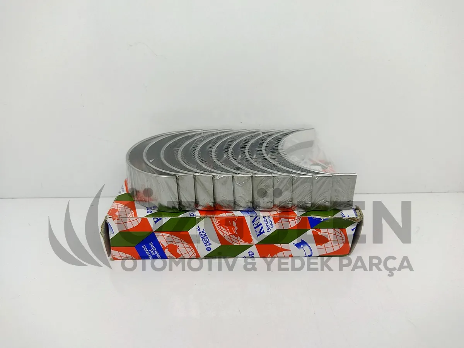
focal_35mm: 26
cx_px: 232
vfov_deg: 53.1
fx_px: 349
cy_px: 174
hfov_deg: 67.3
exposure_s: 1/136
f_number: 1.79
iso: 100
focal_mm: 4.74
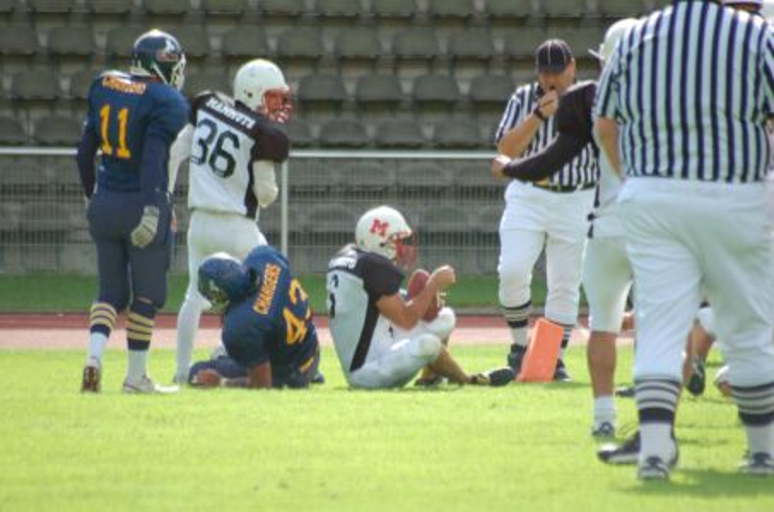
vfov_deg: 3.0
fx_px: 9655
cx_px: 387
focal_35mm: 450
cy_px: 256
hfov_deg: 4.6
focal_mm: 300
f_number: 5.6
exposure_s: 1/640
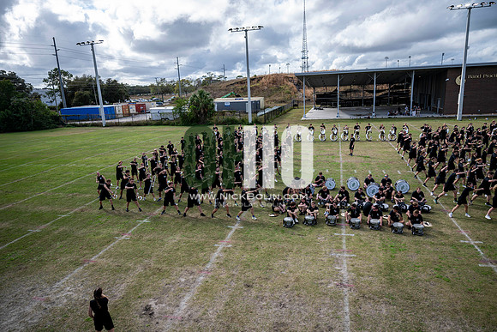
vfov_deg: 53.2
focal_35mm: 24
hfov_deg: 73.7
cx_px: 248
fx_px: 331
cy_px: 166
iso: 125
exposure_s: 1/1250
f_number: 2.8
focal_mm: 24
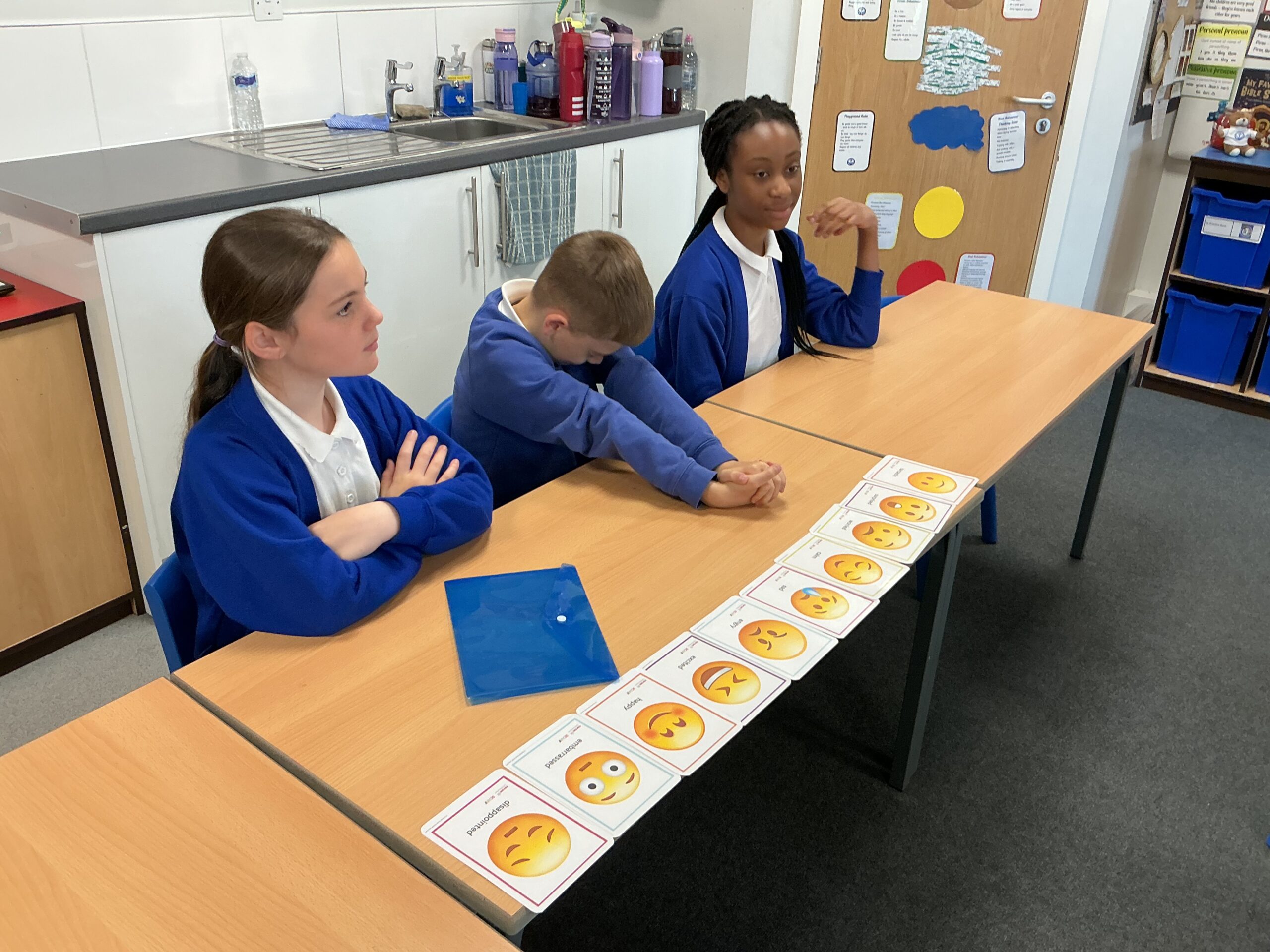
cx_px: 635
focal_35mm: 29
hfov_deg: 61.7
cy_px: 476
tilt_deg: -27.7
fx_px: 1064
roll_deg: -2.5
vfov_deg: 48.2
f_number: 1.8
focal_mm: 3
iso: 80
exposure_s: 1/60
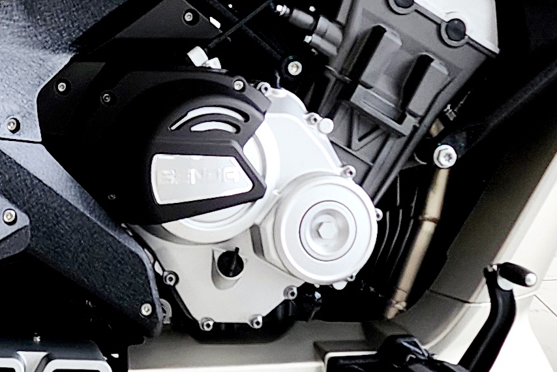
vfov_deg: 12.1
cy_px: -33
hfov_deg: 18.0
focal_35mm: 112
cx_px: 76
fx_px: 1733
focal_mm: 6.4
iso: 100
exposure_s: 1/182
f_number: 1.8
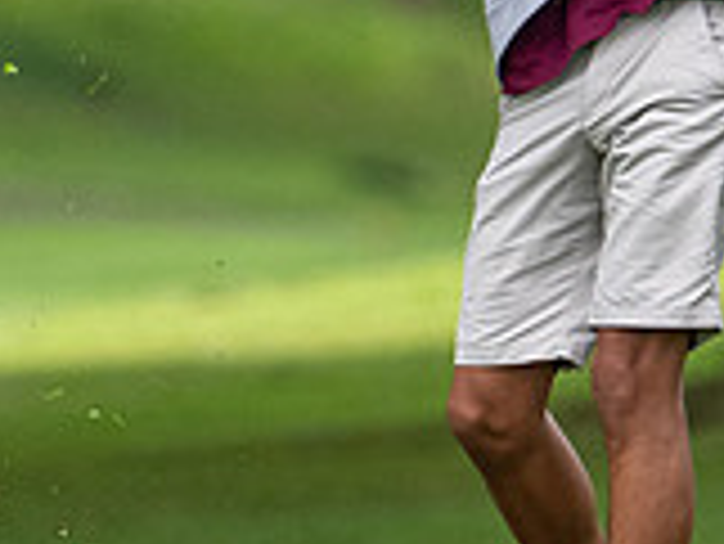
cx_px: 870
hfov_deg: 0.8
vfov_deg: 0.6
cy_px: -132
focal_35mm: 2389
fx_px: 50004
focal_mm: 400
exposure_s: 1/1600
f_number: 4.5
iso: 1600
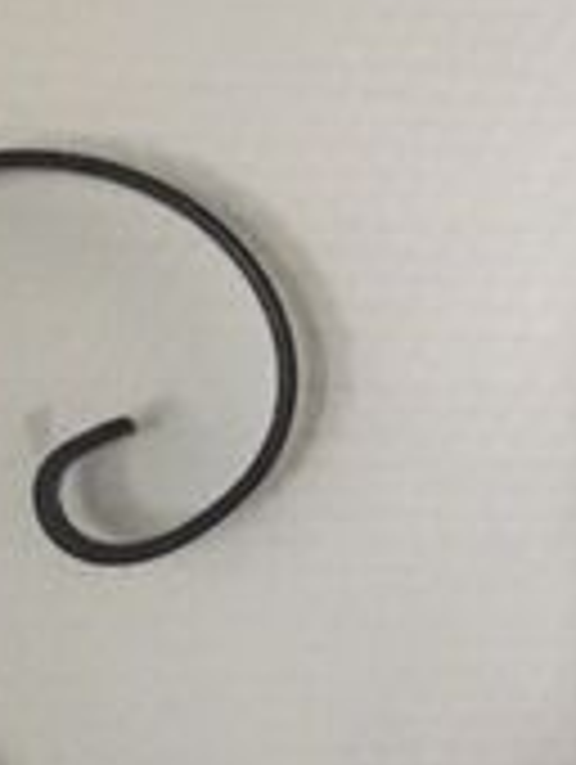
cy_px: 414
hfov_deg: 12.7
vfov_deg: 18.0
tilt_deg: -6.6
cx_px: 945
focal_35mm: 109
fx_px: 2412
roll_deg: -2.3
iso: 320
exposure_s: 1/17
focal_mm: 4.15
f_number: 2.2
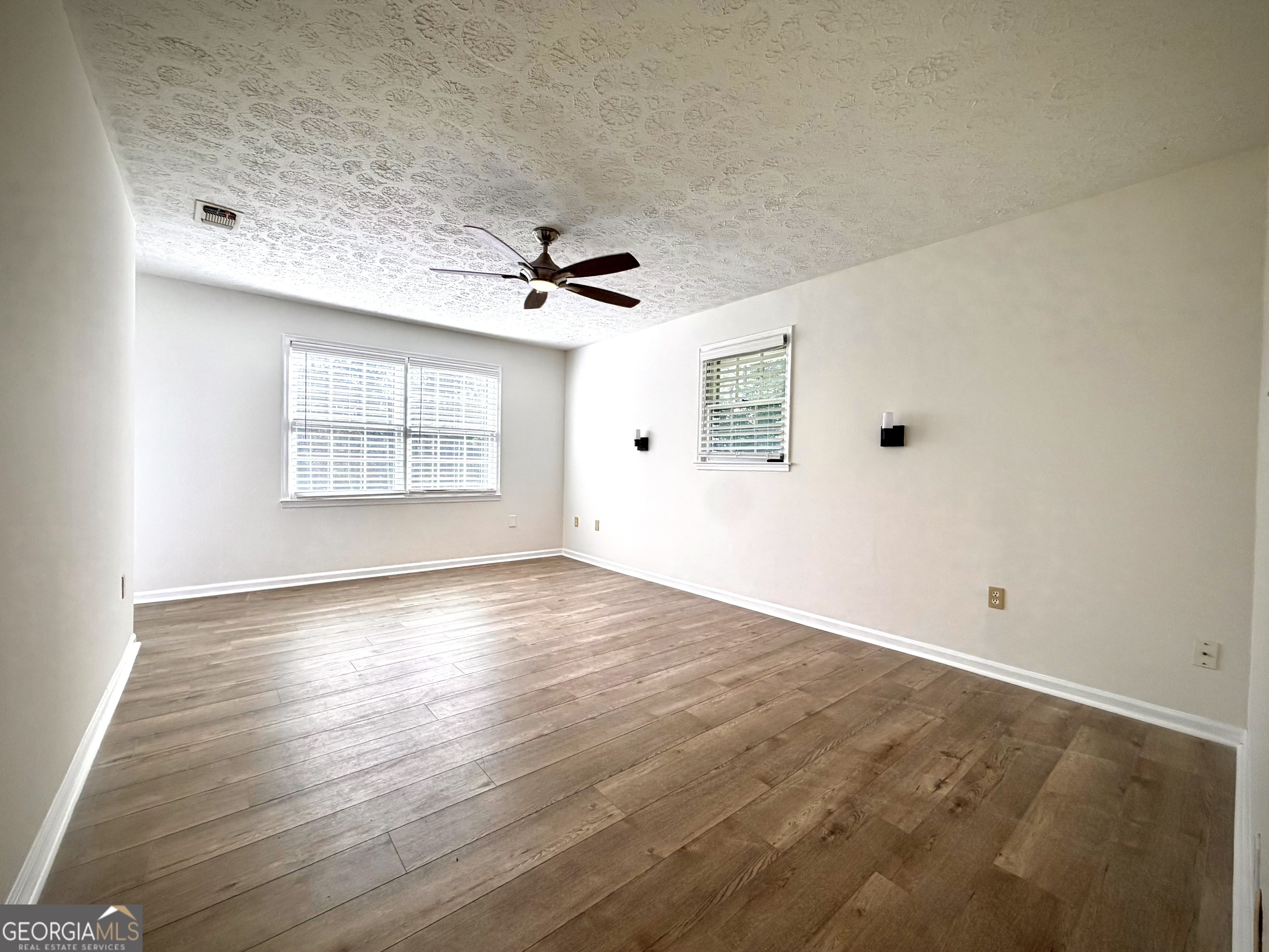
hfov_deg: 102.1
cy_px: 476
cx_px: 634
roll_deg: -0.9
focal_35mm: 14
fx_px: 513
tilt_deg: -1.3
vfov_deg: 85.7
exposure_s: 1/120
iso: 64
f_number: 2.2
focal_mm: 2.22
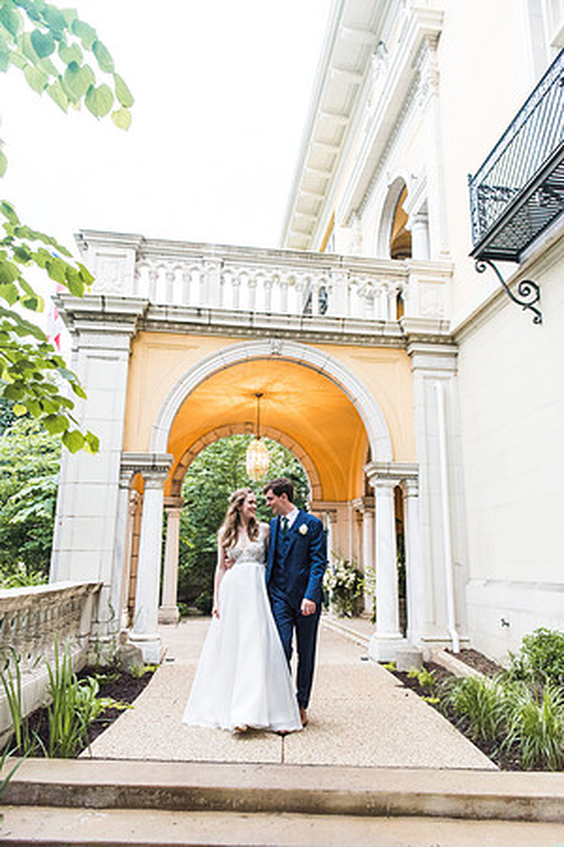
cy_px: 424
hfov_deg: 53.1
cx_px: 282
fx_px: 564
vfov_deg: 73.7
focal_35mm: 24
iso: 2000
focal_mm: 24
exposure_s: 1/400
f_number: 2.8
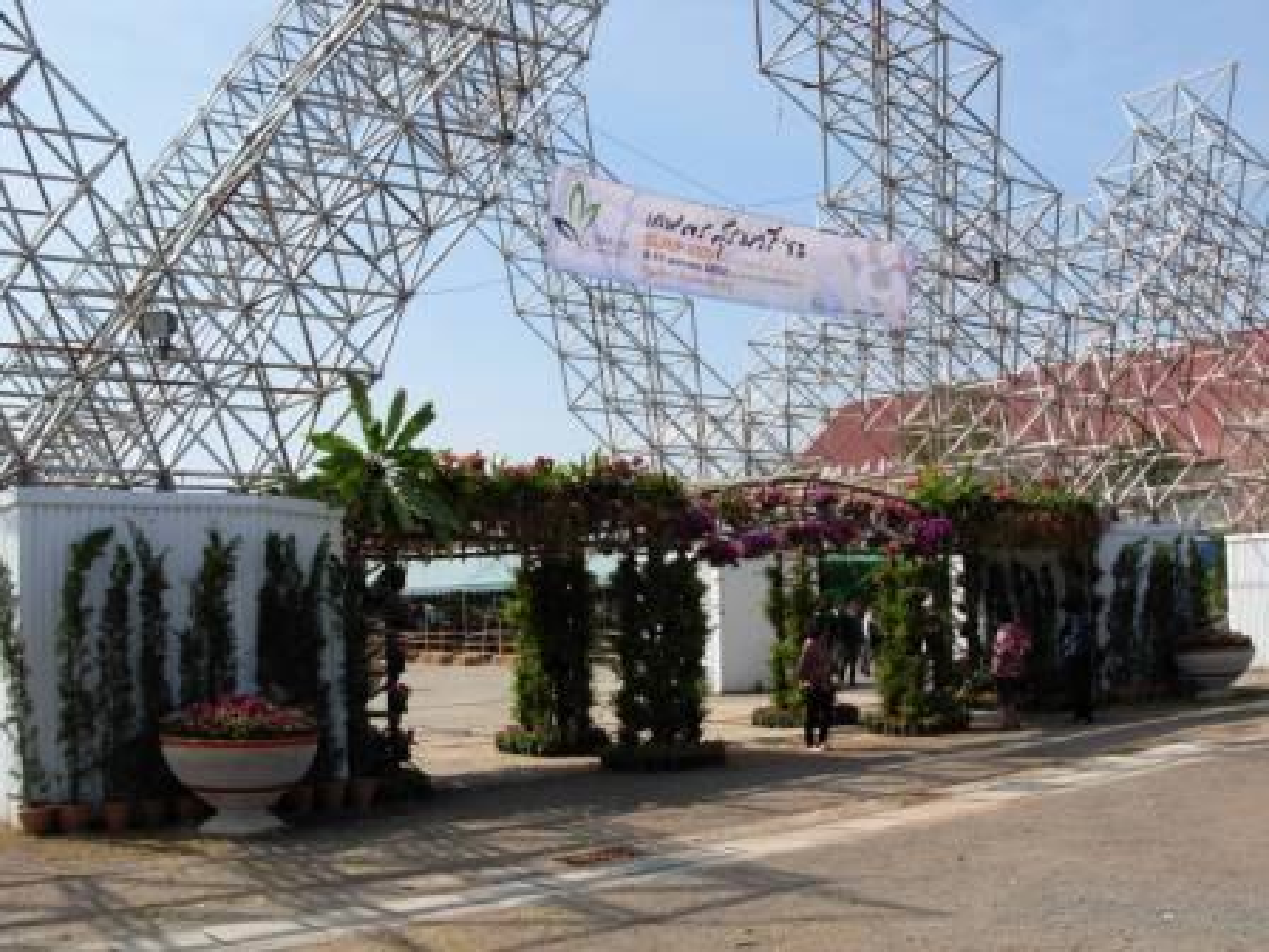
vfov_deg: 37.7
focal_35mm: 38
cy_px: 476
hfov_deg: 49.0
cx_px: 634
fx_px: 1393
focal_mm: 6.3
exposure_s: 1/456
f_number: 4.9
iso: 79
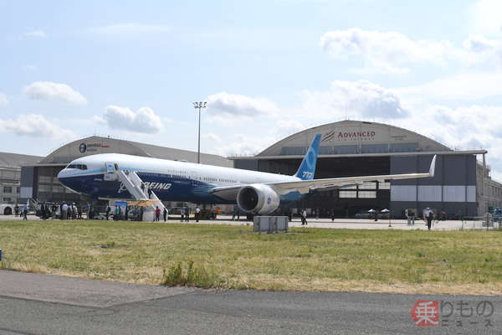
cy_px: 168
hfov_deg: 46.4
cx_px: 251
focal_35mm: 42
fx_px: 586
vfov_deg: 31.9
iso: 1000
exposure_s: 1/2500
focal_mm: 28
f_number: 16
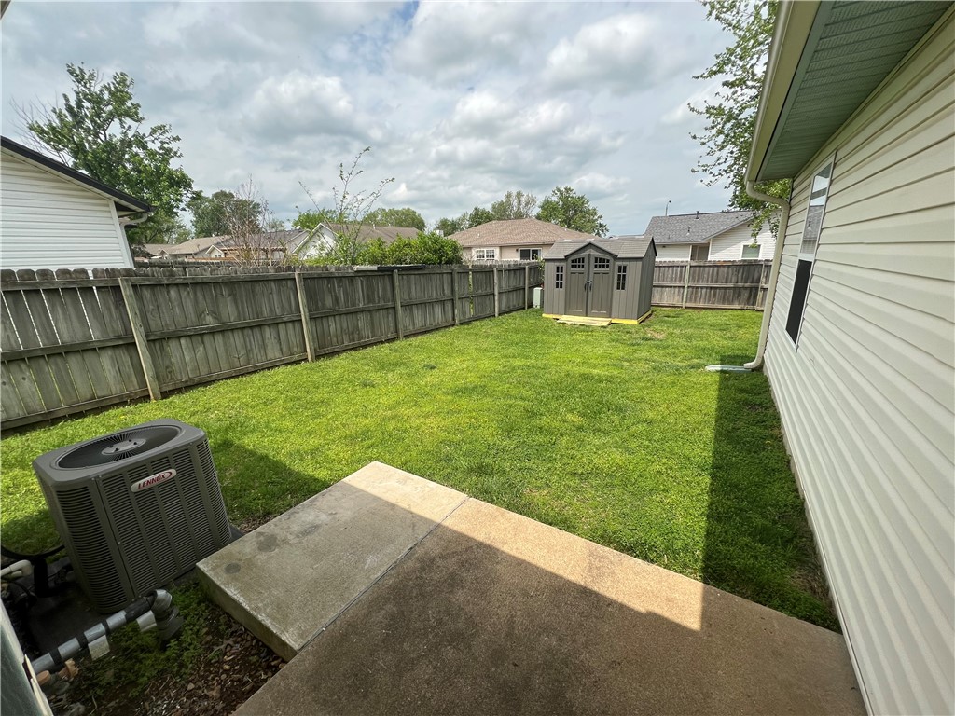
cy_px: 358
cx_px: 478
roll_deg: +1.7
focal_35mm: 13
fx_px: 359
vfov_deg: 89.9
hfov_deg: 106.2
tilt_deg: -14.6
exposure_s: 1/1531
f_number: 1.8
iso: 32
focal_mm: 1.57
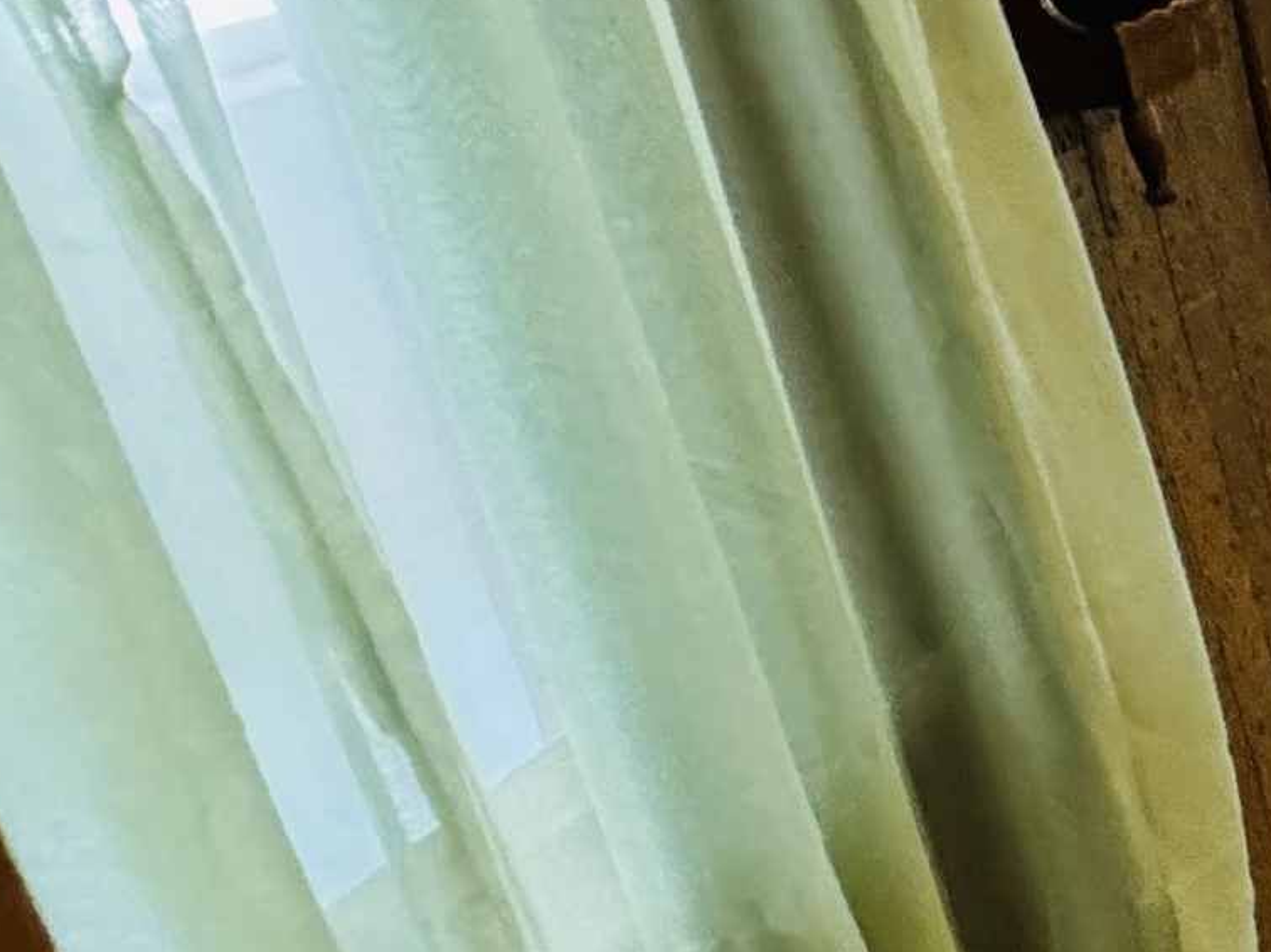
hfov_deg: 19.6
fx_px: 2093
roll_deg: +1.3
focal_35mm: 57
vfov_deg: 25.1
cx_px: 2505
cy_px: 150
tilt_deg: -17.8
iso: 1000
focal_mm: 2.22
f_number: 2.2
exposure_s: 1/60
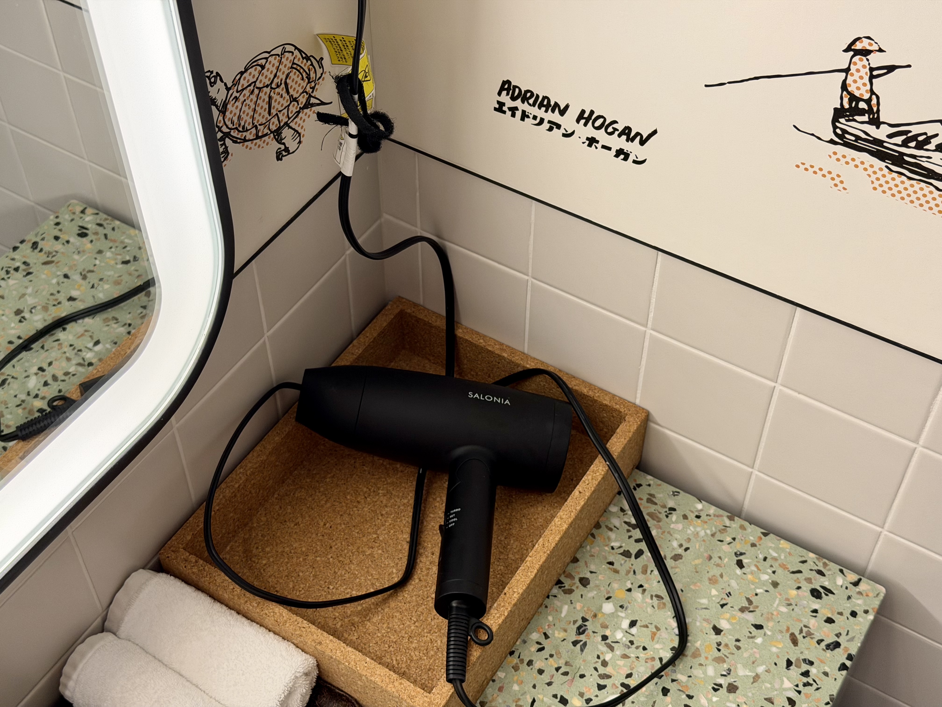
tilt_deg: -48.8
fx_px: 1306
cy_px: 354
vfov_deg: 30.3
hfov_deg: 39.7
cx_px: 471
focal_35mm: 48
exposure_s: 1/225
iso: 200
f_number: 1.78
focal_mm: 6.76
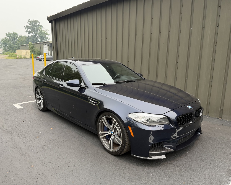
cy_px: 90
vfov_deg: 54.9
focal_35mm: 26
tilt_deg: -11.2
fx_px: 178
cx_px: 113
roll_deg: -0.4
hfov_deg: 66.0
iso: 100
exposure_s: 1/1653
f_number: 1.78
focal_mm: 6.76
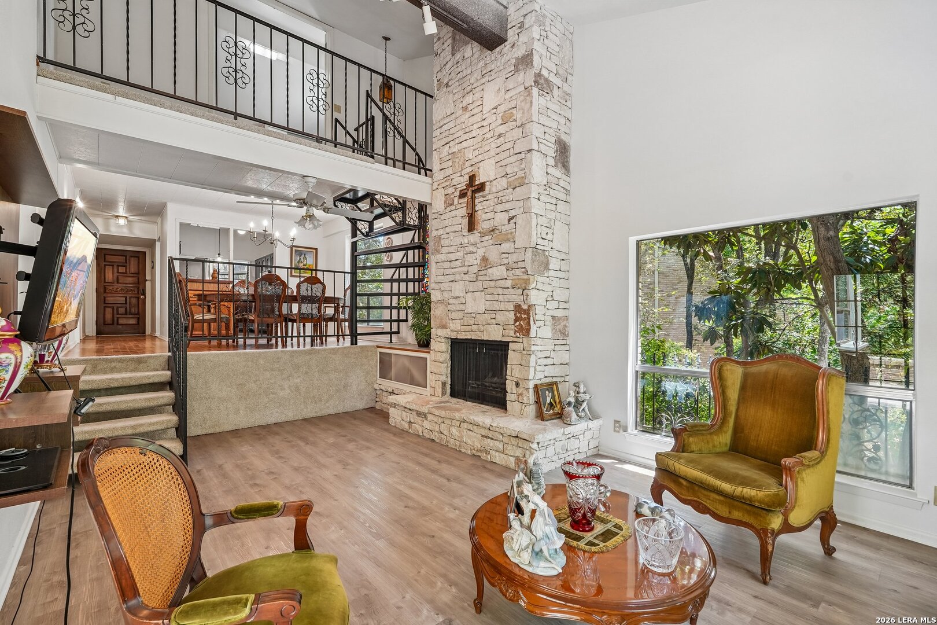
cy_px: 312
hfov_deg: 96.7
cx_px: 468
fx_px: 416
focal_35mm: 16
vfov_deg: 73.7
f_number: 8
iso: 400
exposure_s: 1/15
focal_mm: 16
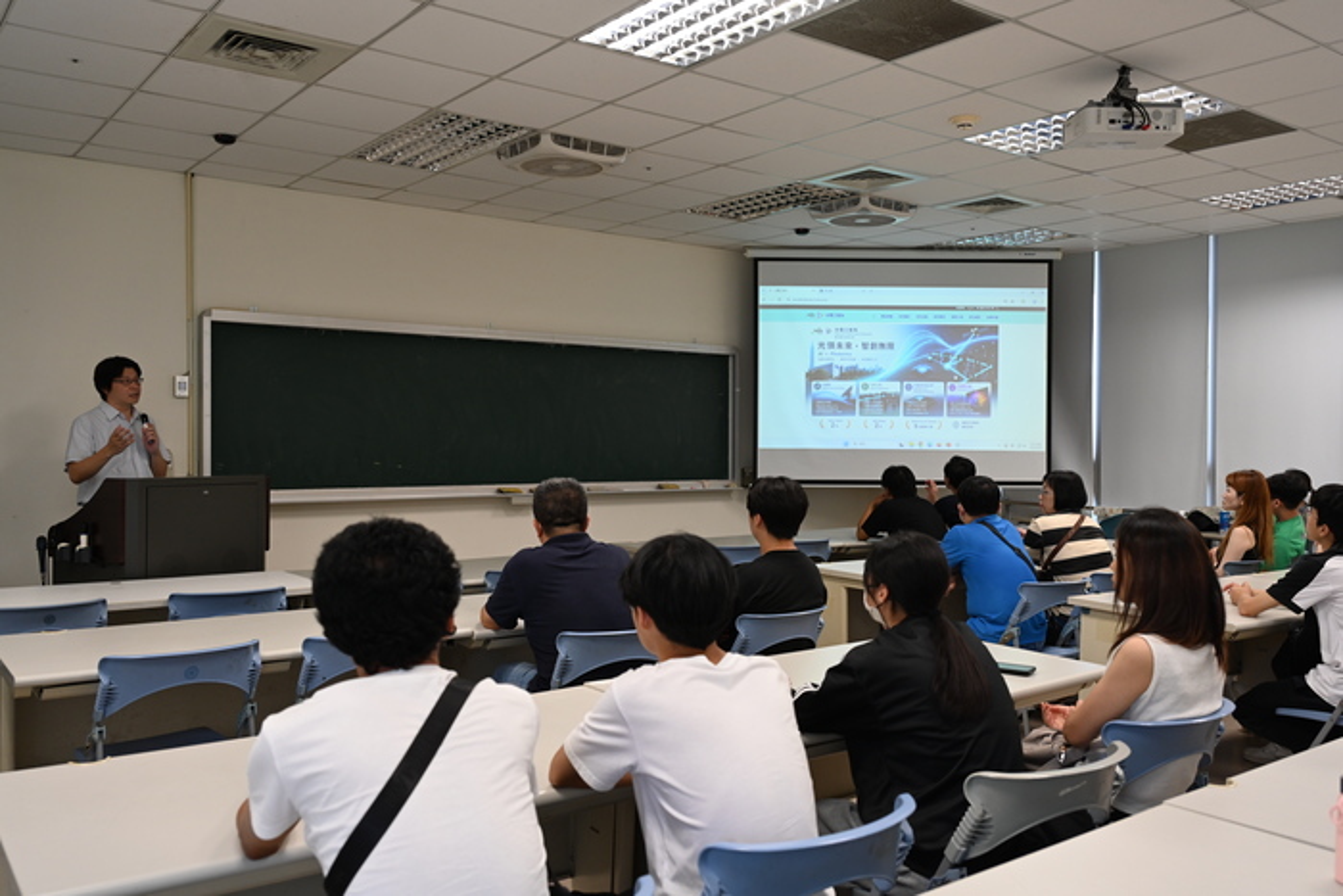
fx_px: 1119
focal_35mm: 30
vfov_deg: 43.6
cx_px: 672
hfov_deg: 61.9
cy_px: 448
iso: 500
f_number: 4
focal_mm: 30
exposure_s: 1/125
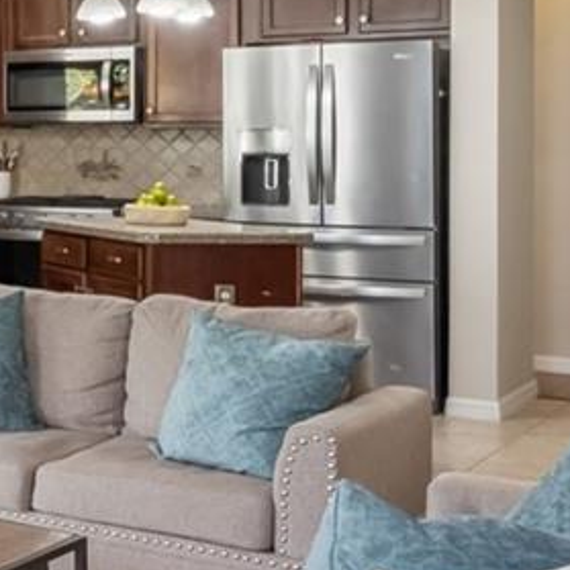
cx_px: -574
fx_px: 1453
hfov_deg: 16.7
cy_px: 176
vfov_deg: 22.1
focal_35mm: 78
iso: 400
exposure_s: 1/80
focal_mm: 16
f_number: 9
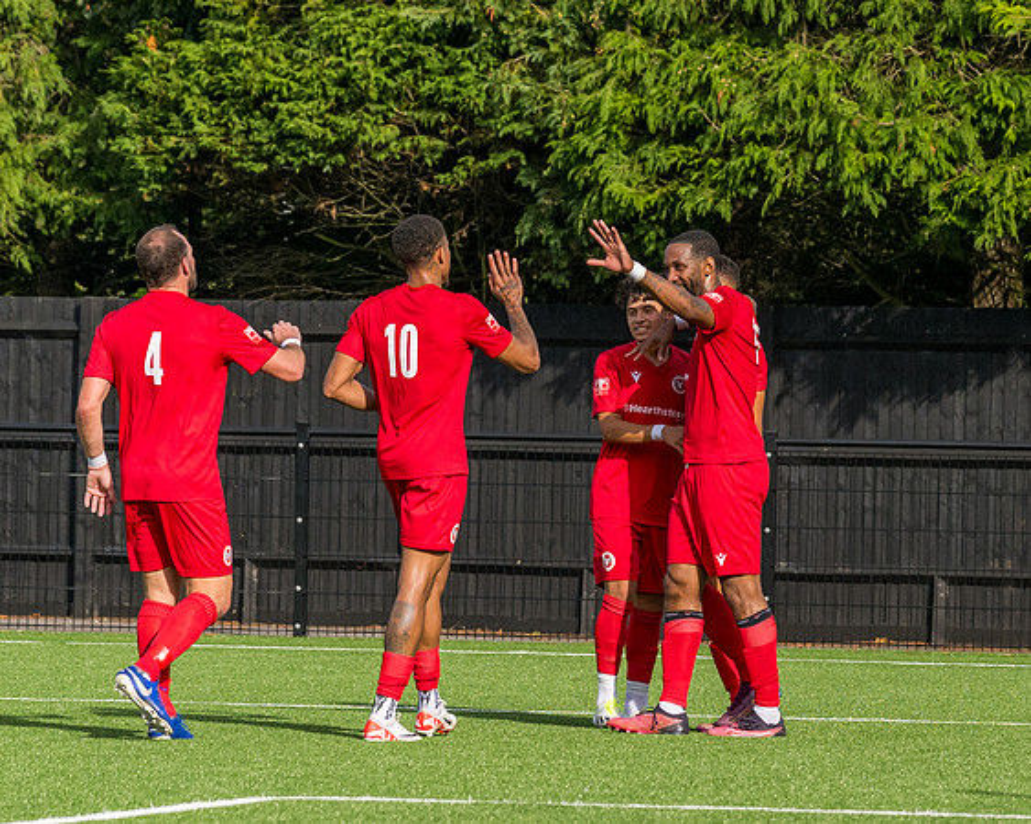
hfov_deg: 5.3
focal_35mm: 363
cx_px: 885
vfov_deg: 4.3
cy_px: 360
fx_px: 11070
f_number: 5
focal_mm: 135
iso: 400
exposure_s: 1/3200
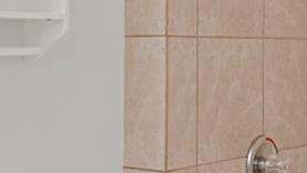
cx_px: 142
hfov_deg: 20.7
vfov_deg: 11.8
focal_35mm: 103
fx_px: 839
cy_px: 57
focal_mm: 17
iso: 8000
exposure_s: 1/20
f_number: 8
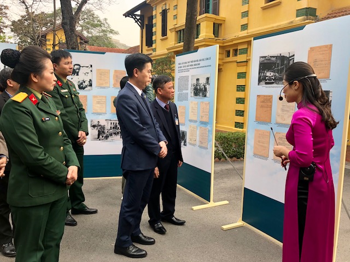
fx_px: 283
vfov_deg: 49.7
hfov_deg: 63.4
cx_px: 175
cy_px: 131
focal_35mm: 28
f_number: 1.8
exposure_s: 1/281
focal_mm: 4
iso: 20
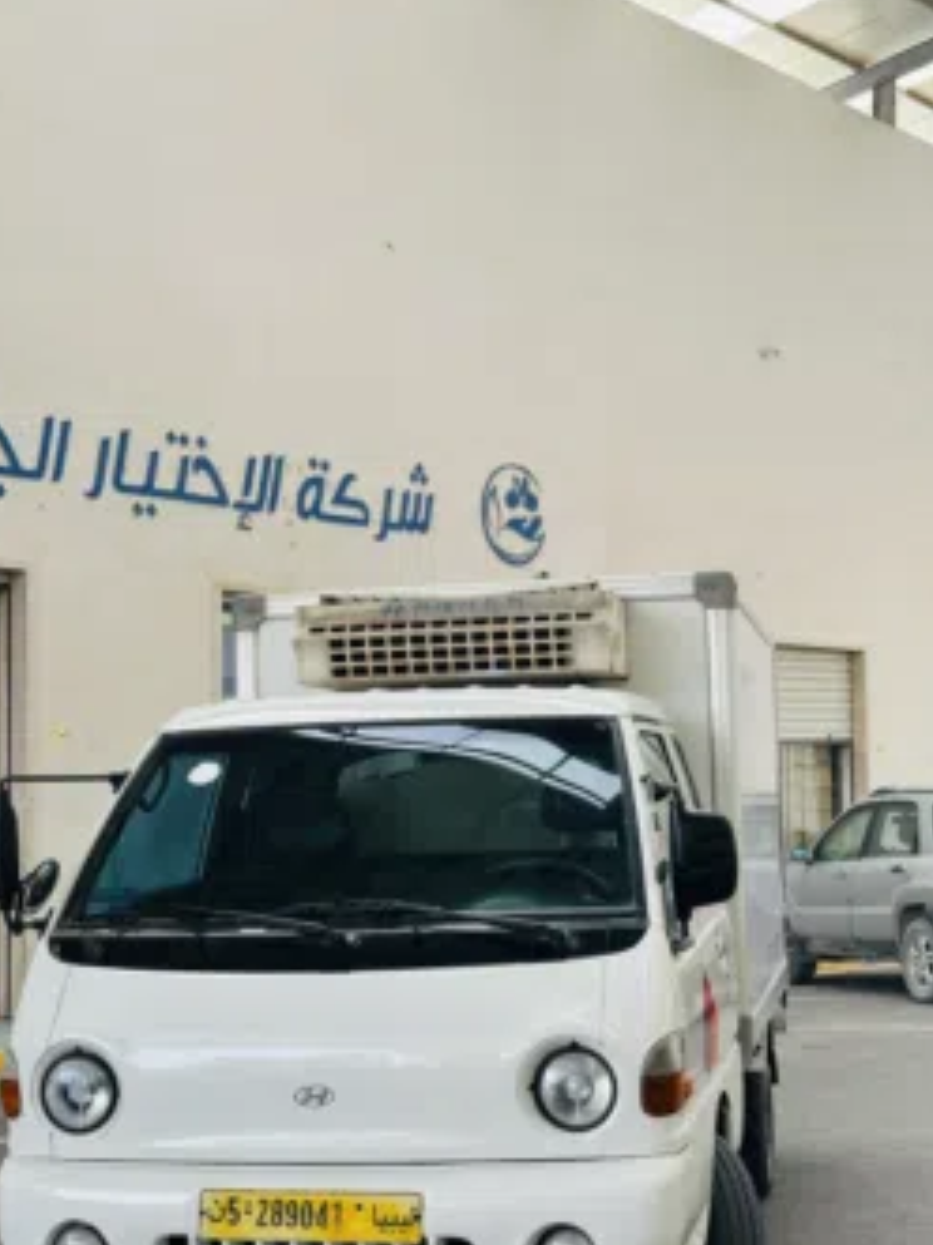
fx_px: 2086
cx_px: 478
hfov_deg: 25.2
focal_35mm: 58
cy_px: 707
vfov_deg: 33.2
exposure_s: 1/484
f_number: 1.78
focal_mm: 6.86
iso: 64
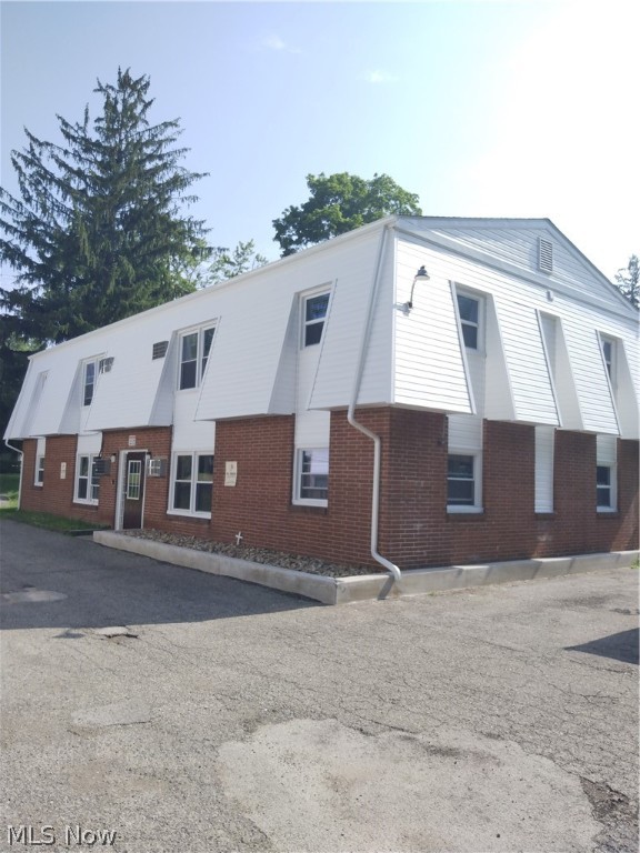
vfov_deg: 81.7
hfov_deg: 66.0
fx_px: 493
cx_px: 320
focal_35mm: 20
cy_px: 426
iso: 100
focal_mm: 3.54
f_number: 2
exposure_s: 1/1164
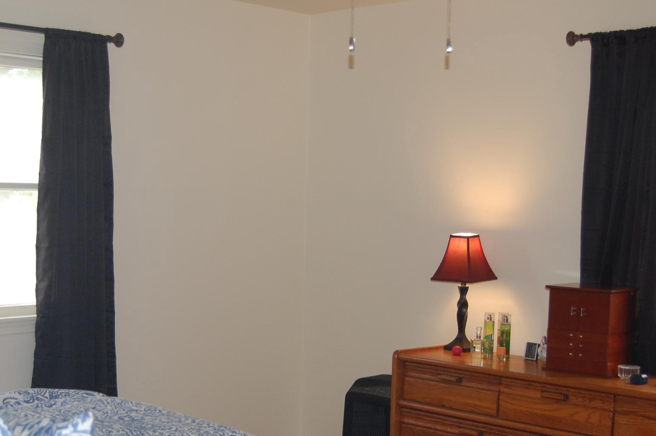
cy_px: 272
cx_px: 275
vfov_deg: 22.5
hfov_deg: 33.4
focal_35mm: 60
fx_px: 1092
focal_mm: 30
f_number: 4.2
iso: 400
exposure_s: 1/60
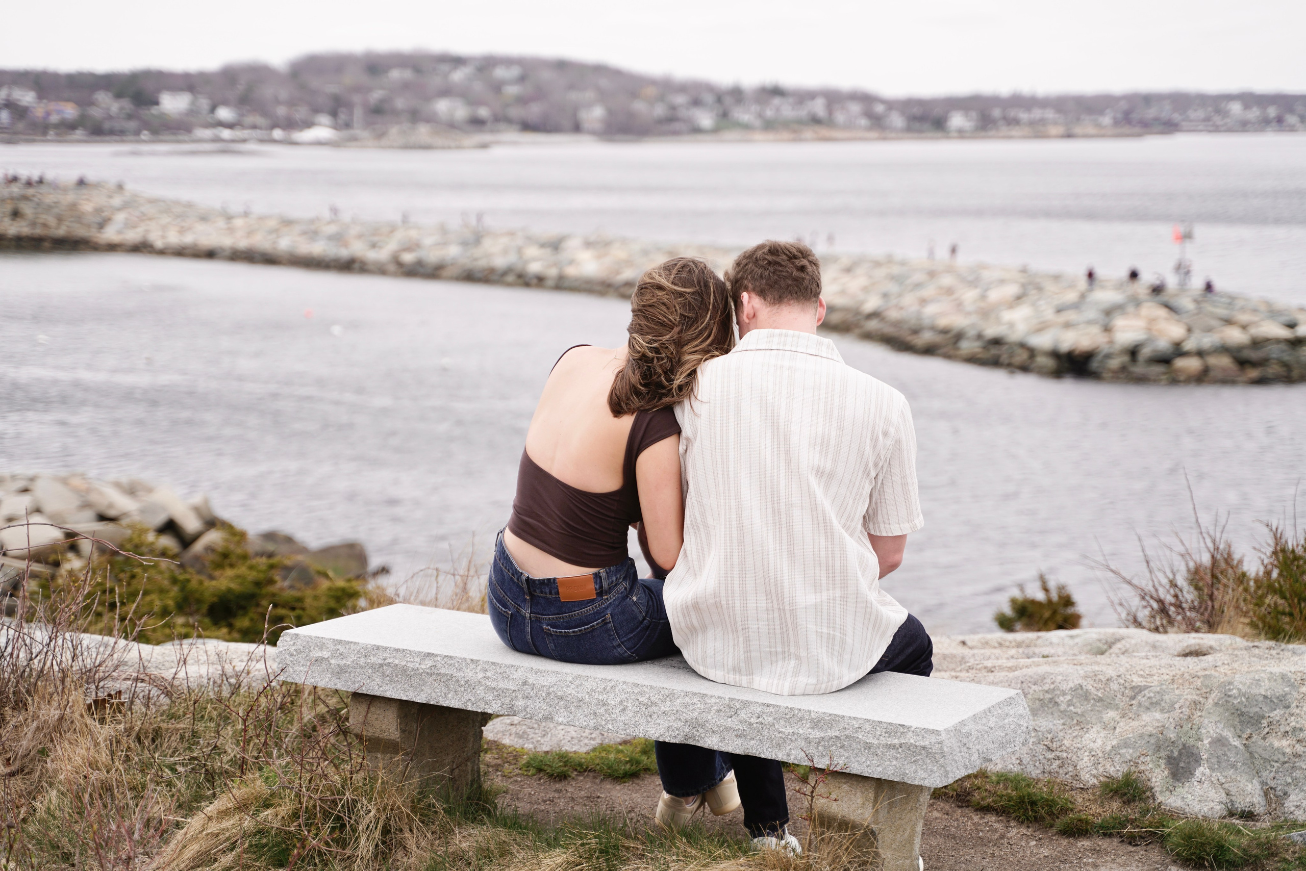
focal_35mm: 61
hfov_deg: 32.9
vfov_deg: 22.3
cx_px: 653
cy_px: 436
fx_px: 2213
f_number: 2.8
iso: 100
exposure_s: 1/800
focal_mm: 61
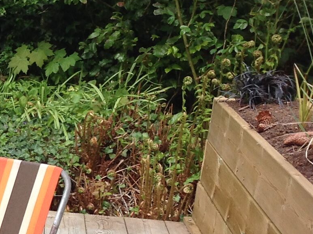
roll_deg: -1.4
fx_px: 1065
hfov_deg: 15.0
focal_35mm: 118
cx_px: -209
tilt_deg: -17.6
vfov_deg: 12.3
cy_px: 253
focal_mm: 4.28
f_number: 2.4
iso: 50
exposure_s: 1/672
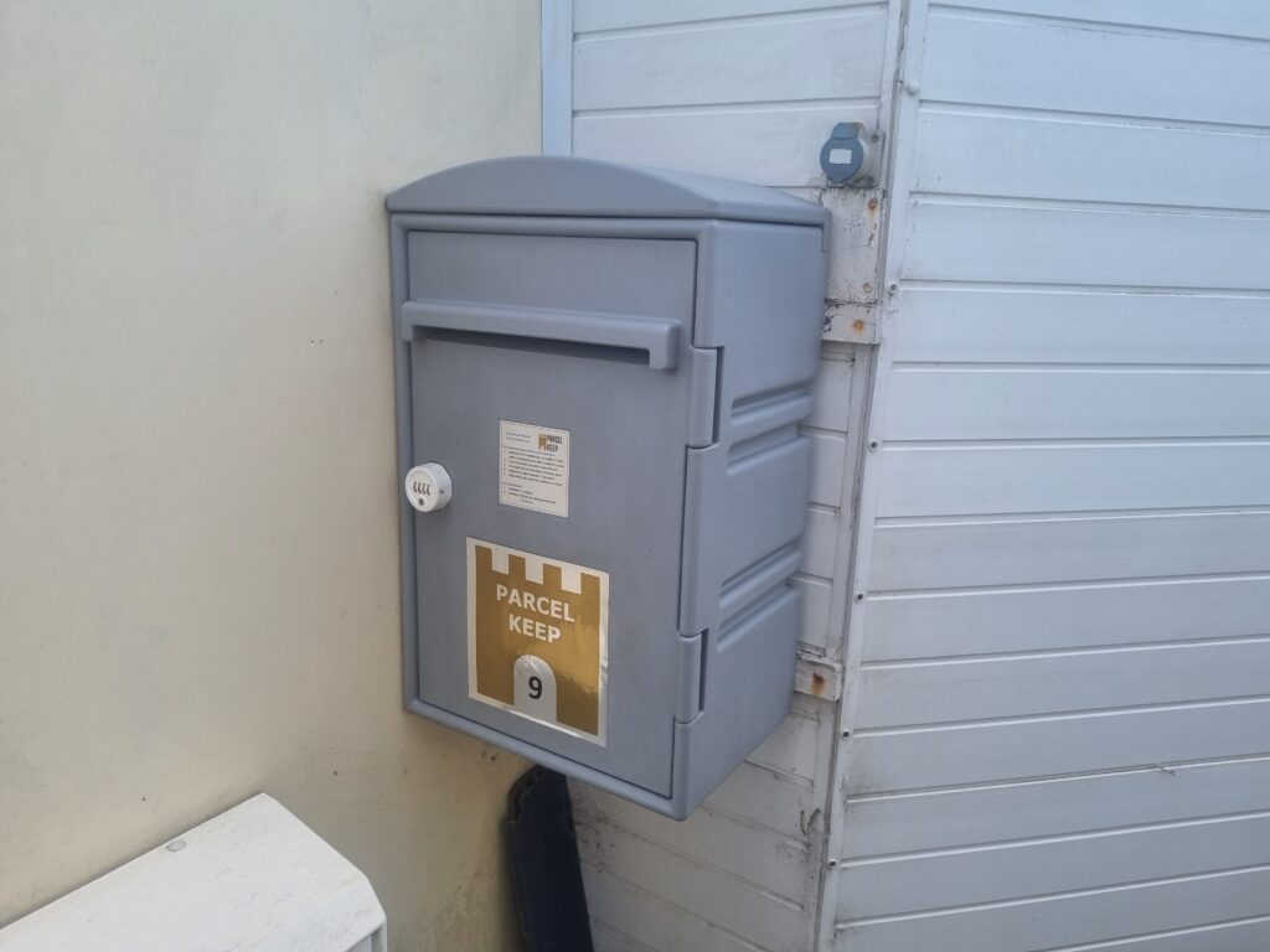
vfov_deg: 53.1
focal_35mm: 26
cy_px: 476
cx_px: 635
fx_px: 954
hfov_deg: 67.3
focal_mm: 5.4
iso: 50
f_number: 1.8
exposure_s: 1/383
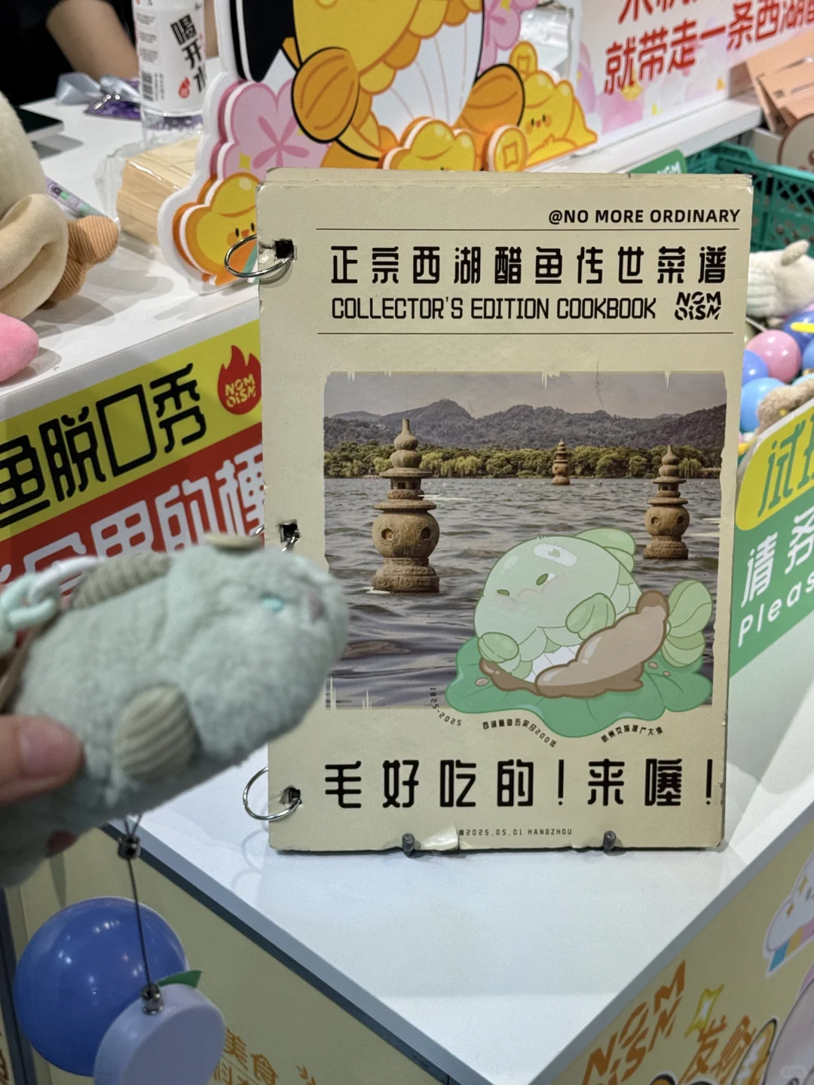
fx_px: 1505
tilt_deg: -30.7
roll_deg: +0.2
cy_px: 542
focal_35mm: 48
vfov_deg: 39.7
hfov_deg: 30.3
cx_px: 407
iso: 80
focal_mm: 6.76
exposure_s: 1/357
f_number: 1.78
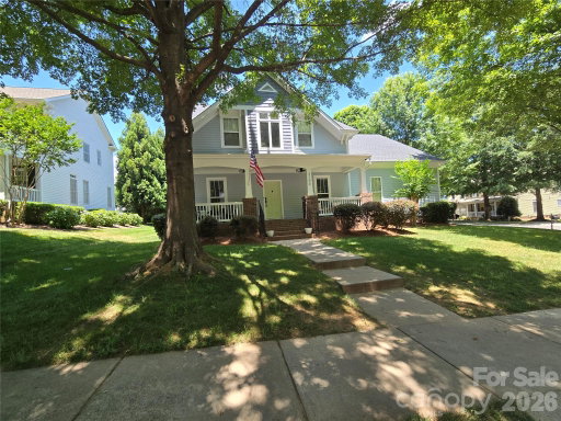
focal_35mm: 13
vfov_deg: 89.9
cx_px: 280
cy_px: 210
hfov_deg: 106.2
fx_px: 211
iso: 50
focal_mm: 2.2
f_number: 2.2
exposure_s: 1/431
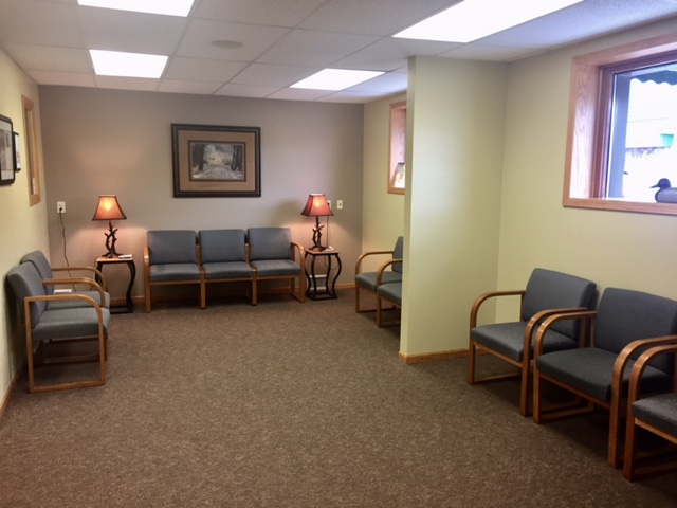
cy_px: 254
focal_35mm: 29
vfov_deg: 48.2
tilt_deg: -8.3
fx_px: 567
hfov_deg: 61.7
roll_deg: -0.7
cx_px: 338
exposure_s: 1/30
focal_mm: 4.15
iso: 50
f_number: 2.2
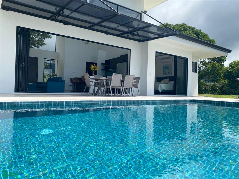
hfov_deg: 67.3
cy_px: 90
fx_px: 180
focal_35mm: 26
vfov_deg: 53.1
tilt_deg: +0.0
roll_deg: -2.5
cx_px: 120
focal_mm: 4.25
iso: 32
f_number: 1.8
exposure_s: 1/3125
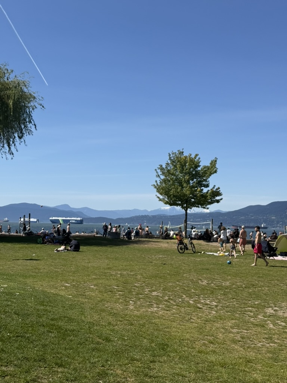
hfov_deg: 30.3
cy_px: 192
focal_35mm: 48
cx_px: 144
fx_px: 531
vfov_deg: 39.7
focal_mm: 6.76
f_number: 1.78
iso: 100
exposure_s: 1/8772
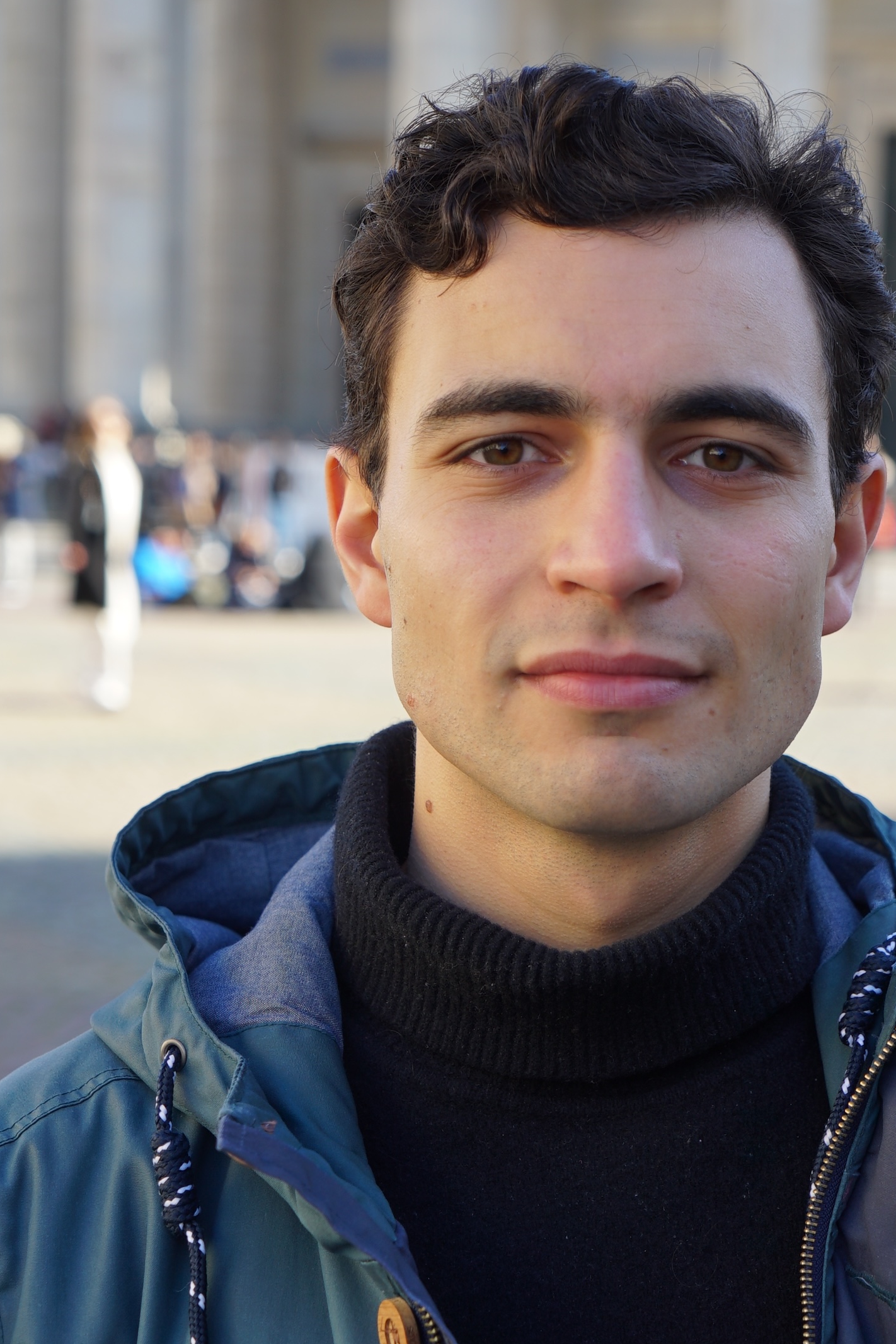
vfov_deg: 27.3
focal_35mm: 74
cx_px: 529
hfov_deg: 18.4
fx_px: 2762
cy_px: 766
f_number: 5.6
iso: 100
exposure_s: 1/125
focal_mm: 57
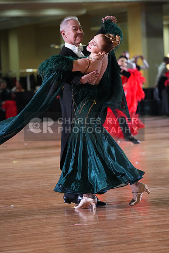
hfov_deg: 8.4
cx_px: 84
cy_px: 126
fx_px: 1154
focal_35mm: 164
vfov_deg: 12.5
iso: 6400
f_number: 4.5
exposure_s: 1/400
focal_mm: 164
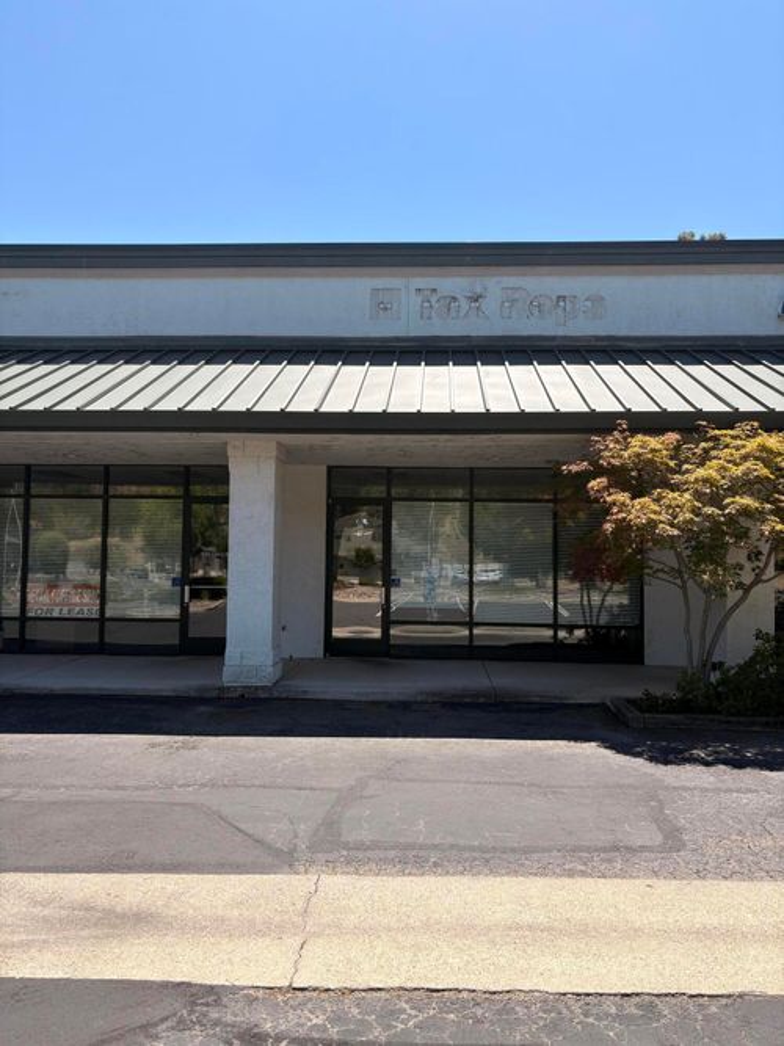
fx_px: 785
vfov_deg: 67.3
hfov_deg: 53.0
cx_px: 392
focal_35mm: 26
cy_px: 523
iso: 50
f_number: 1.6
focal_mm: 5.96
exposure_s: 1/2639
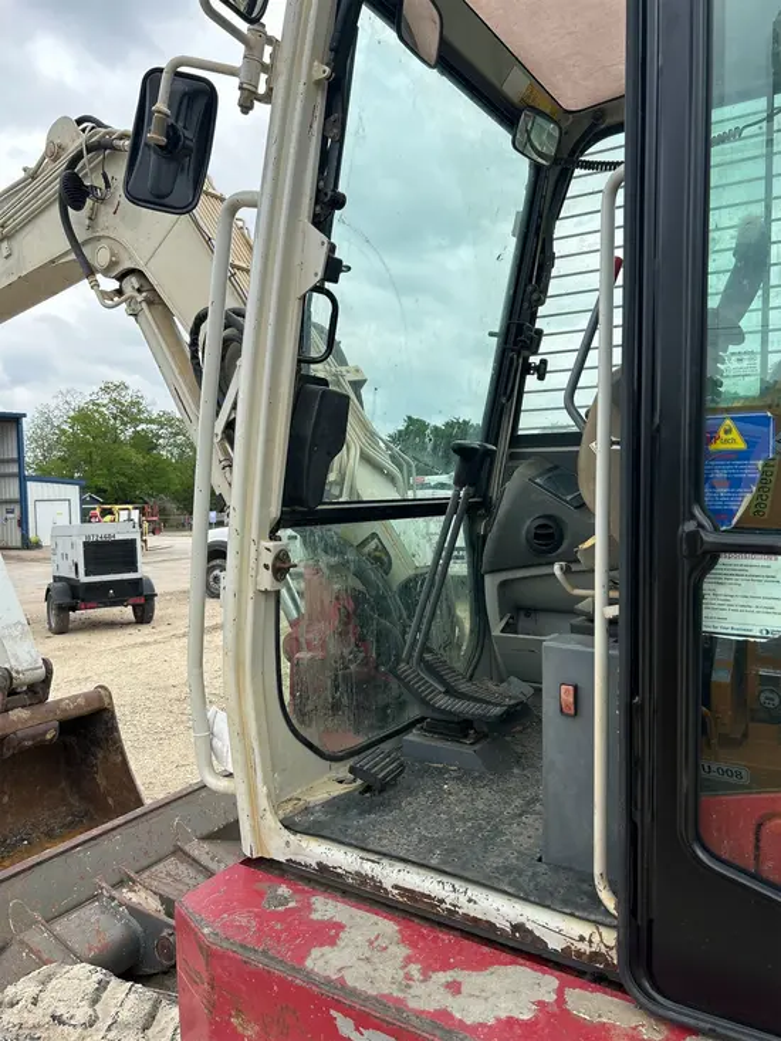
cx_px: 390
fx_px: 782
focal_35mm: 26
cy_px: 520
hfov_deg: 53.1
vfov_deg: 67.3
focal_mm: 5.7
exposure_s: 1/1531
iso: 50
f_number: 1.5
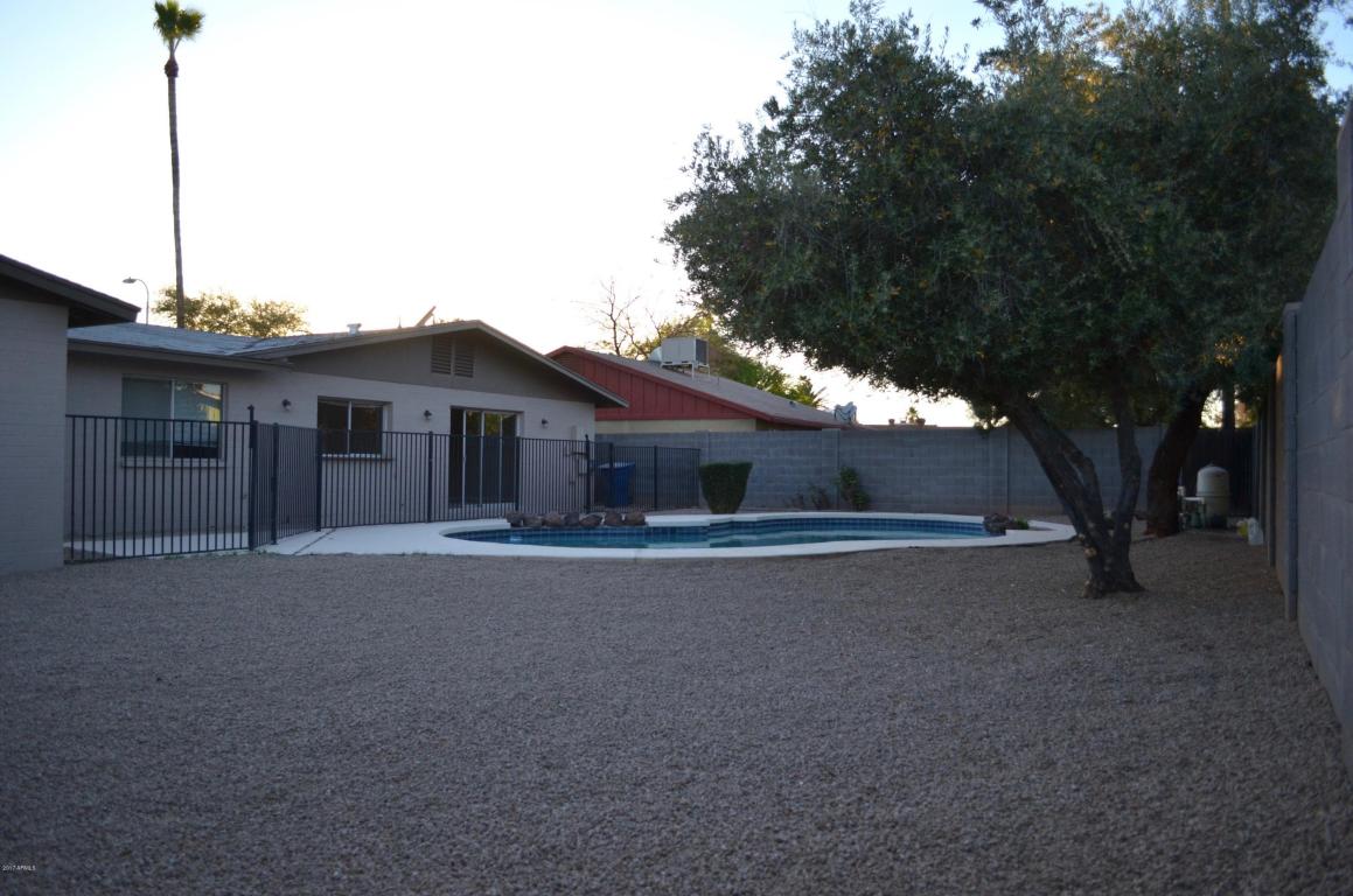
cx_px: 676
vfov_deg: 47.7
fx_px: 1013
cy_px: 448
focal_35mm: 27
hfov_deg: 67.5
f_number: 3.5
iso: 500
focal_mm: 18
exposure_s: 1/1250
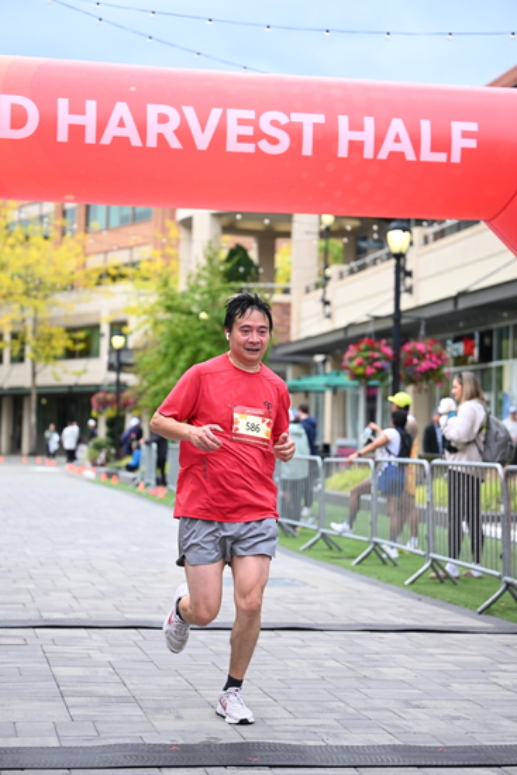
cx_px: 258
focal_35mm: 73
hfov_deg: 18.7
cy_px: 388
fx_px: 1571
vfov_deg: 27.7
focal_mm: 73
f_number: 2.8
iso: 640
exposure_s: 1/2000
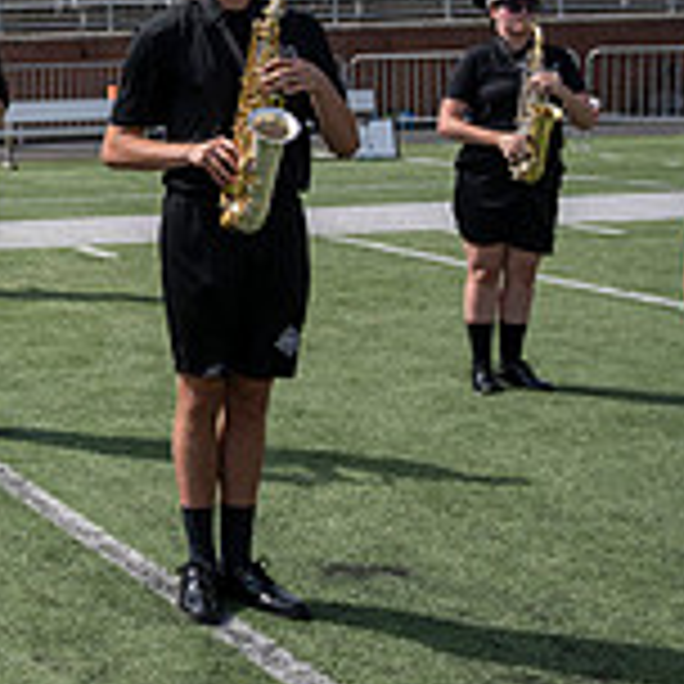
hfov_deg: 18.7
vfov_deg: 22.0
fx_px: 1744
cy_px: 187
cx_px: -436
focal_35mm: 78
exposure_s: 1/1600
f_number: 5
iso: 200
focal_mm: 24
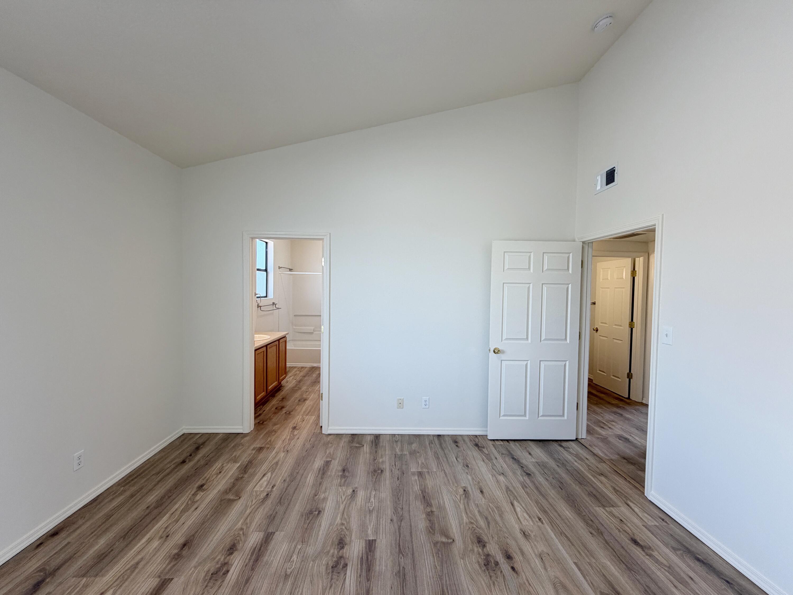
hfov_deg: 102.1
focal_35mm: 14
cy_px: 298
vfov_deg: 85.7
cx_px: 396
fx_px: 321
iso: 100
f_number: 2.2
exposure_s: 1/120
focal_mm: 2.22
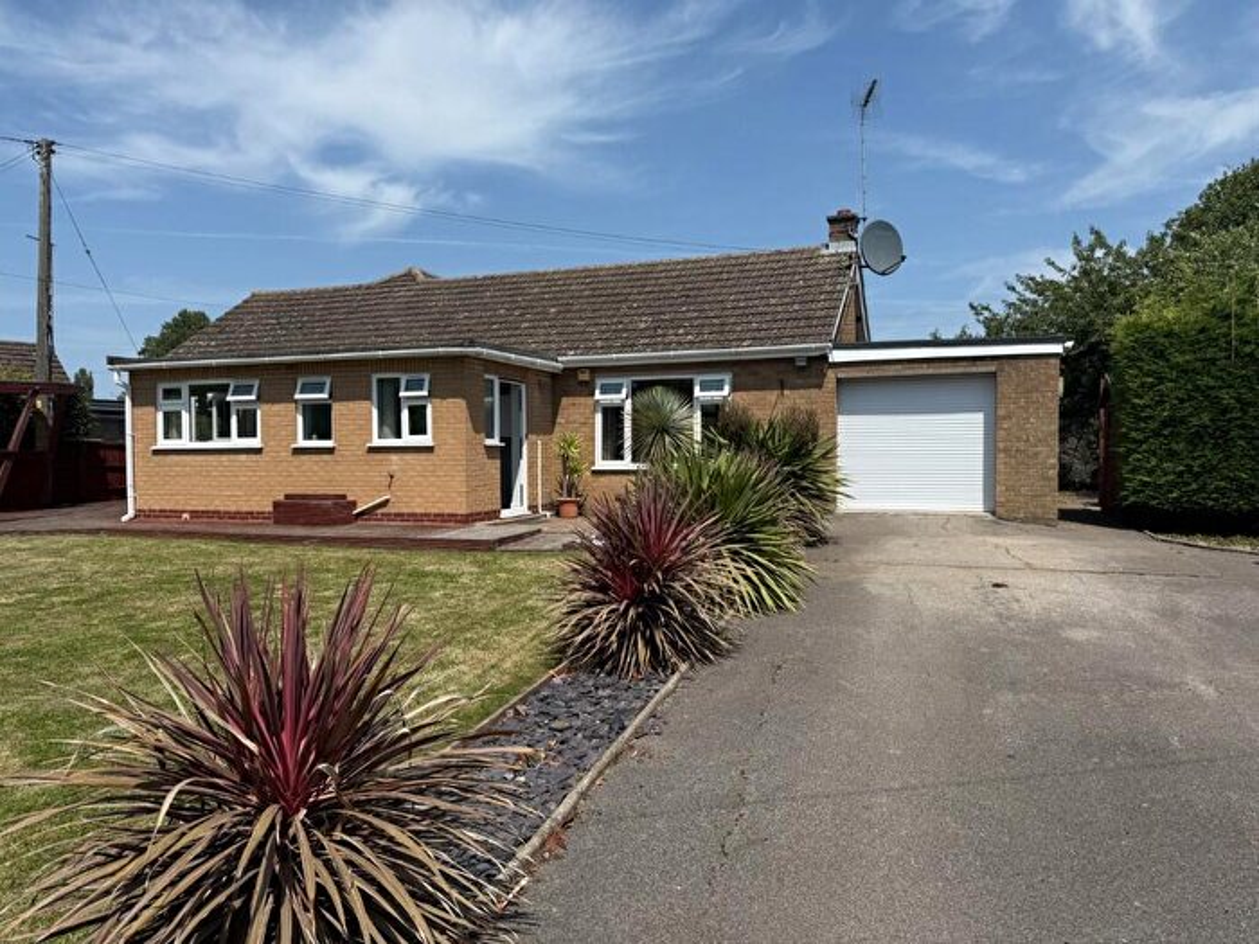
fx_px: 873
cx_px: 630
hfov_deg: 71.6
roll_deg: +0.5
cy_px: 472
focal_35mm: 24
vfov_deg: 56.8
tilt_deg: -1.3
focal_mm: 6.76
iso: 80
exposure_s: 1/5714
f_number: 1.78
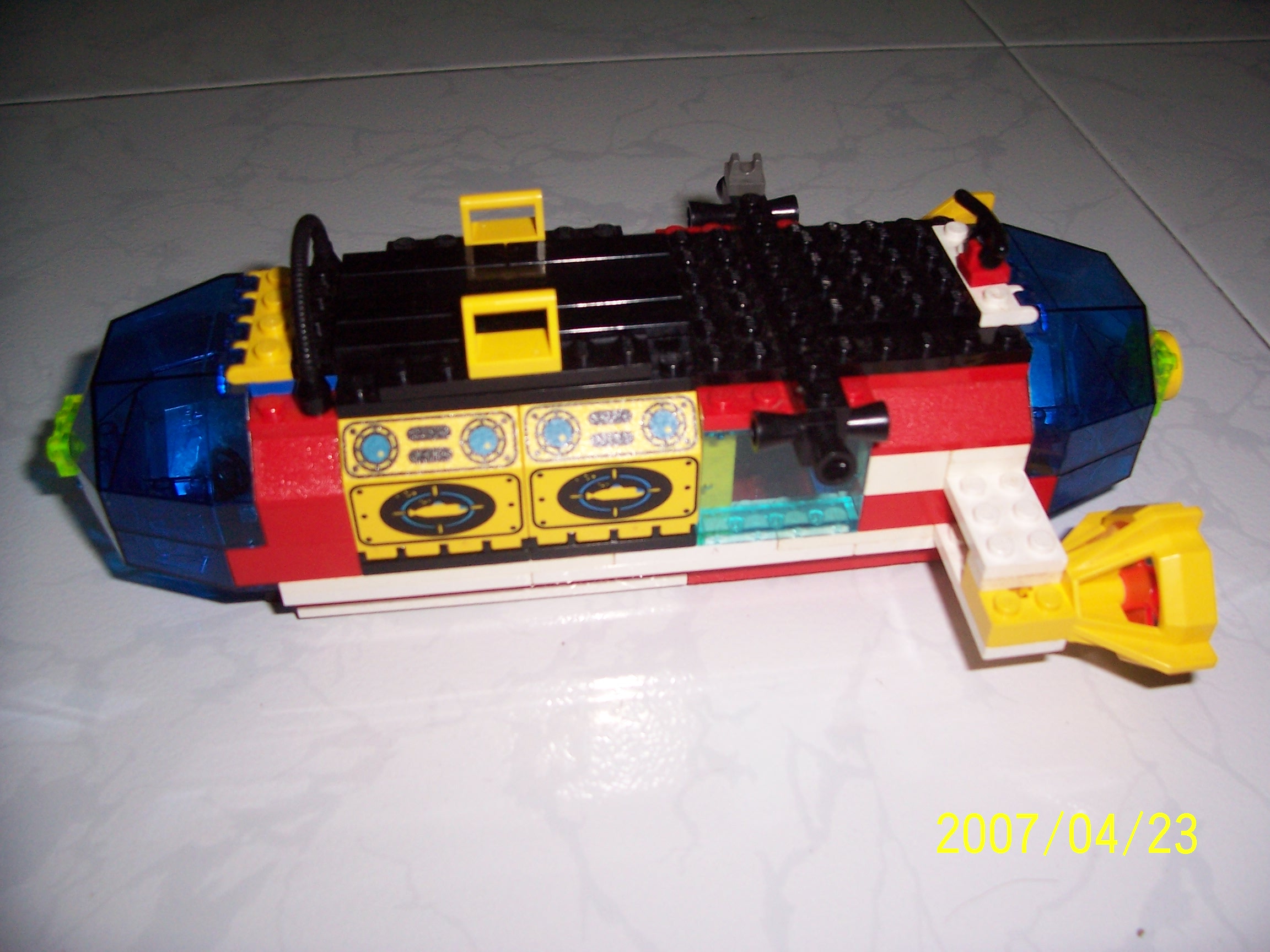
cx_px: 635
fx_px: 1247
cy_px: 476
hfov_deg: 54.0
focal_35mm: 34
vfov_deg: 41.8
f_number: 2.7
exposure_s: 1/60
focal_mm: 5.6
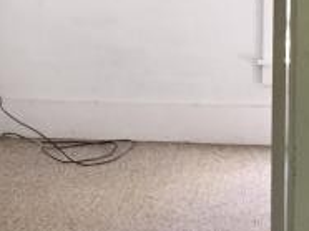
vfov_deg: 9.2
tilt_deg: -6.9
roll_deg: +0.3
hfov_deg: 12.4
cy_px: -10
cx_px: 131
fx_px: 1426
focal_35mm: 160
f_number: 2.2
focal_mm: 4.15
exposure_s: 1/30
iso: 125
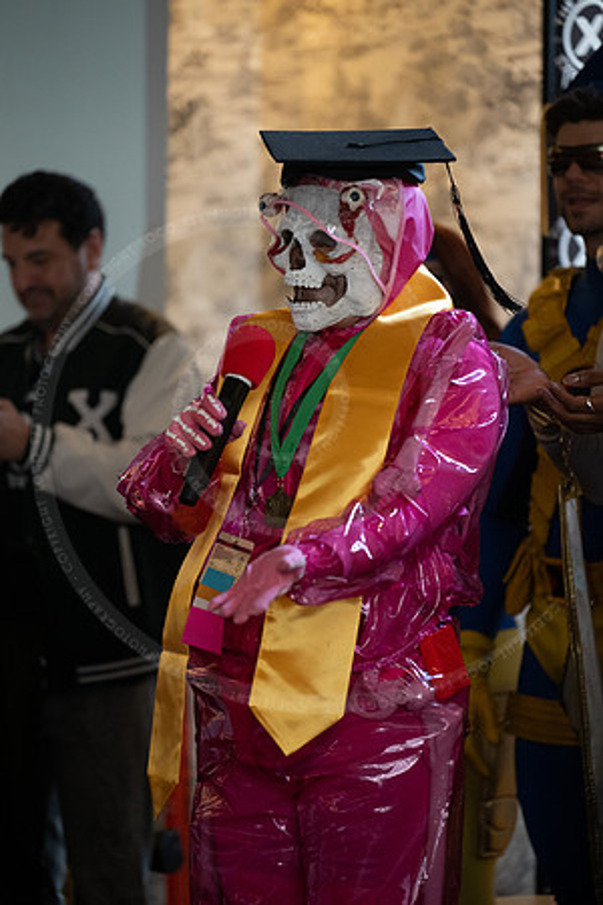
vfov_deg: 13.7
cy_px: 452
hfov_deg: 9.1
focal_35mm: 150
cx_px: 302
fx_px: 3768
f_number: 2.8
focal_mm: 150
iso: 3600
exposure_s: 1/250
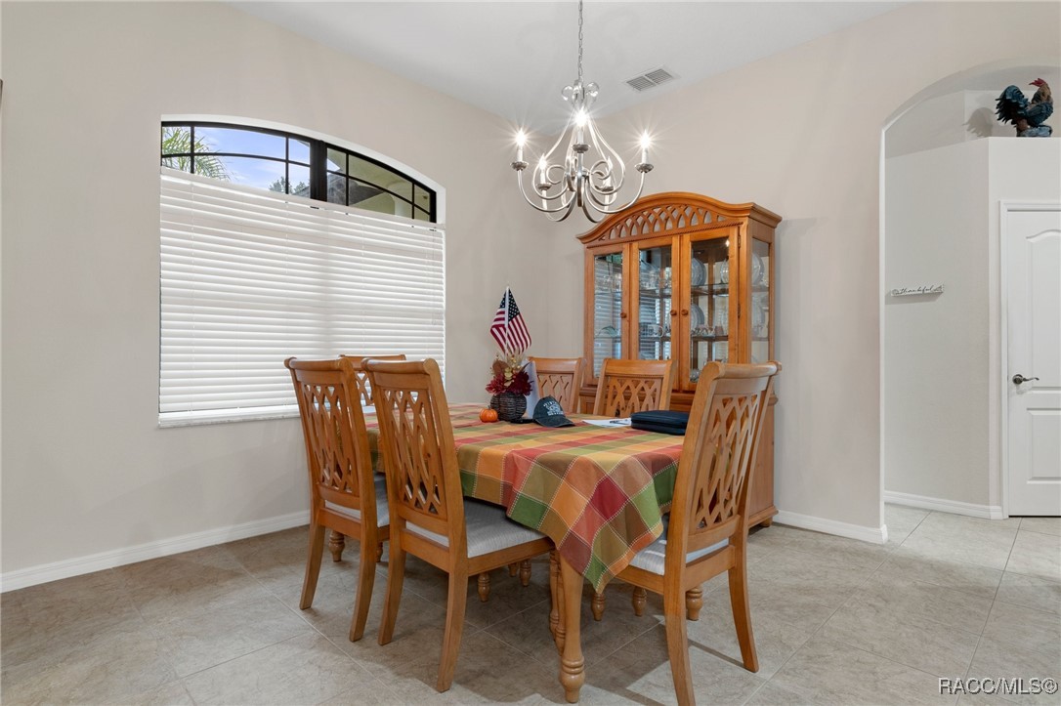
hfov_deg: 90.0
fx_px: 530
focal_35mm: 18
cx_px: 530
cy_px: 353
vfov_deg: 67.3
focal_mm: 12
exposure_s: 1.3
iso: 320
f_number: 8
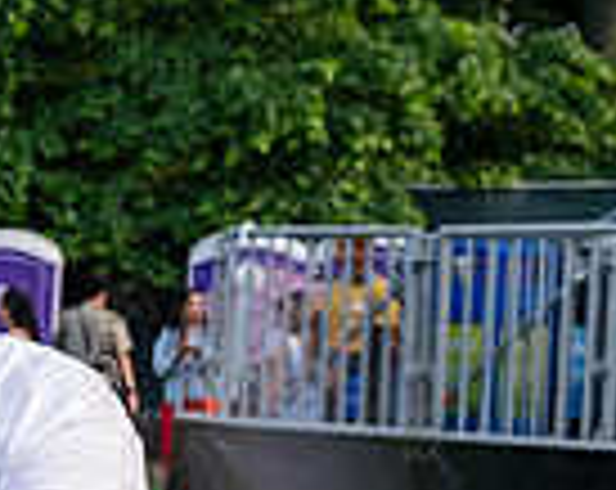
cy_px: 461
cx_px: -450
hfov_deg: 15.1
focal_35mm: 113
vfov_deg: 13.5
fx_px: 2056
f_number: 4.5
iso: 1000
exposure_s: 1/800
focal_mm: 28
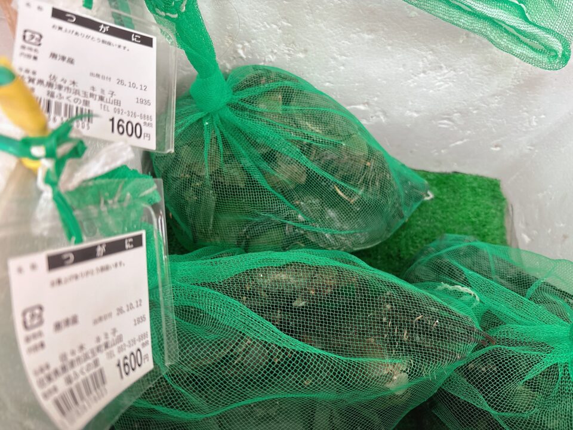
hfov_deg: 67.3
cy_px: 215
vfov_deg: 53.1
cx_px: 286
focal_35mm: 26
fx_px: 430
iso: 250
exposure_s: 1/60
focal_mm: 5.96
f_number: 1.6
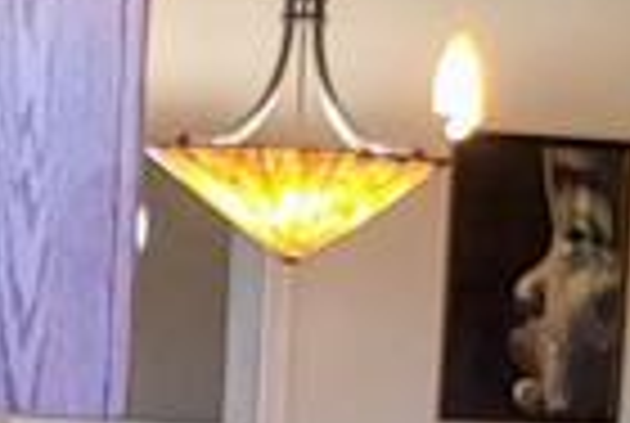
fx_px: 3192
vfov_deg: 7.2
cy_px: 940
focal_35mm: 182
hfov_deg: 11.3
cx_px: 212
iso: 160
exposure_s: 1/40
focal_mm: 5
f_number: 1.8
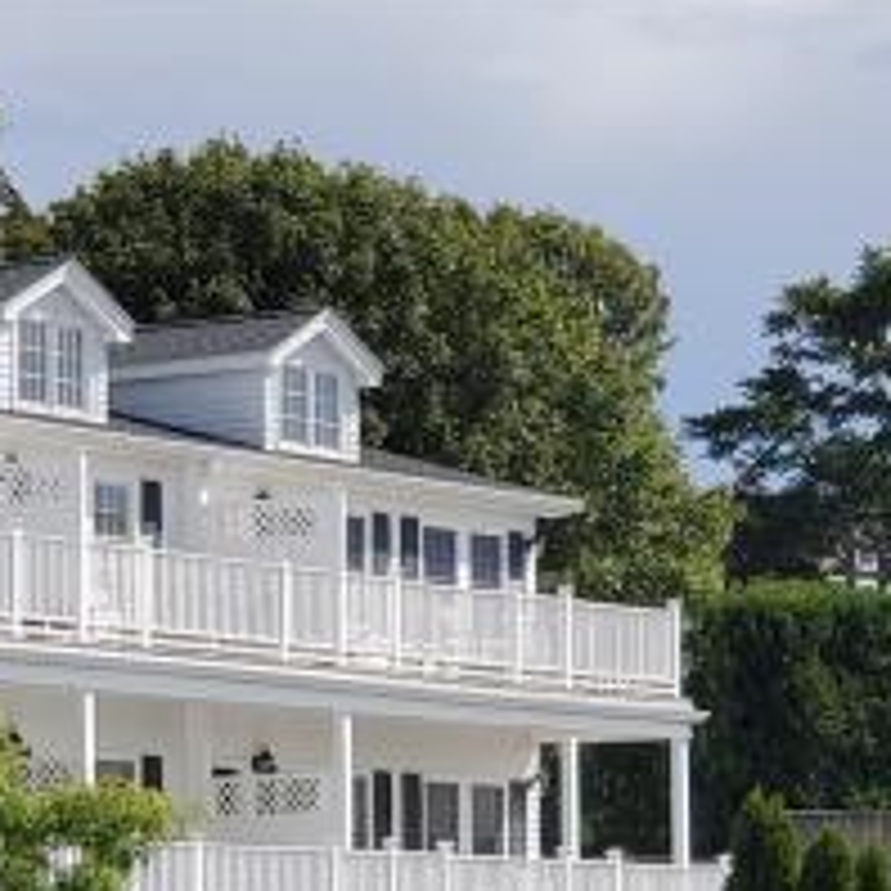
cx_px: 279
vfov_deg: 18.6
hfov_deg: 18.6
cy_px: 657
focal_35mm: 93
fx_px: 2708
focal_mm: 6
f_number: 2.4
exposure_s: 1/1064
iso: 50
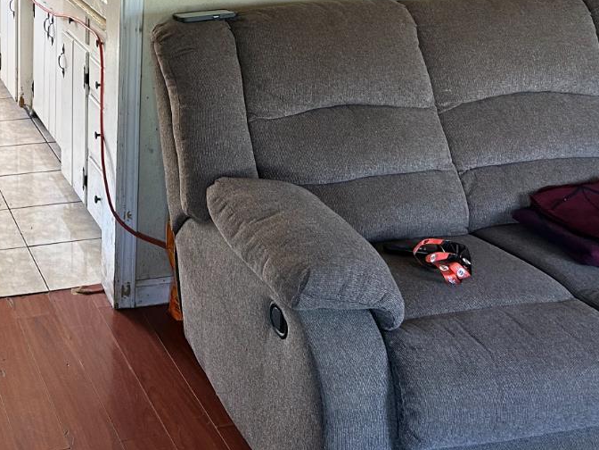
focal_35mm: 58
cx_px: 47
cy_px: -46
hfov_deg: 31.5
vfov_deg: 23.6
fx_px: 1004
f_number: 1.5
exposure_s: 1/74
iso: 125
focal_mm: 5.7
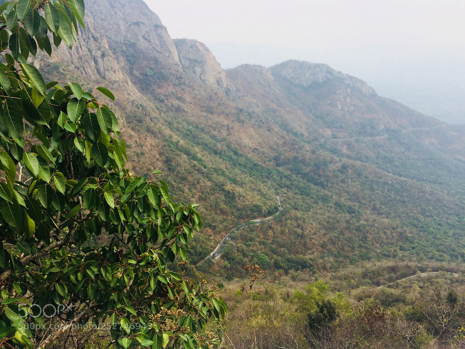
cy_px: 174
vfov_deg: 48.2
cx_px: 232
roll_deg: -0.8
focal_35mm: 29
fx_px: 390
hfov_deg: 61.7
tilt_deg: -22.2
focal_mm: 4.15
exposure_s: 1/651
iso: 32
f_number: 2.2
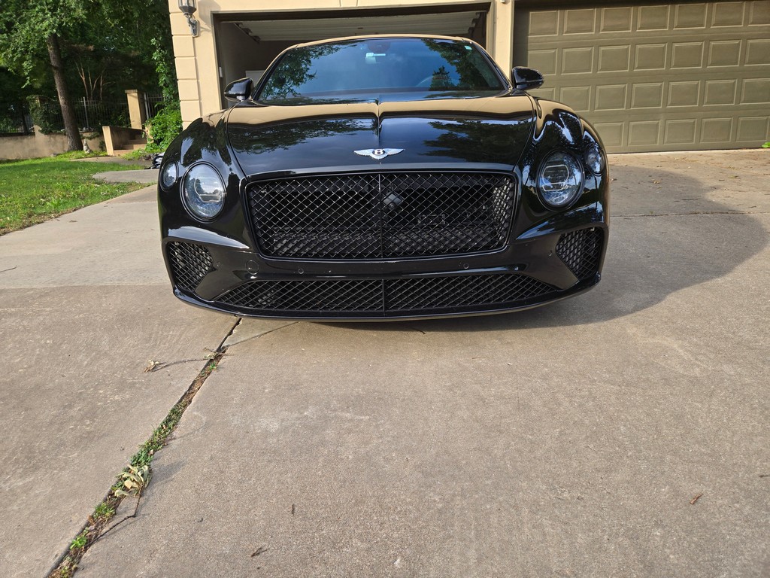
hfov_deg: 73.9
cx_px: 385
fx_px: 512
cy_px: 289
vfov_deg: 58.9
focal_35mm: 23
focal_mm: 5.4
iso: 80
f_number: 1.8
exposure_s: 1/717
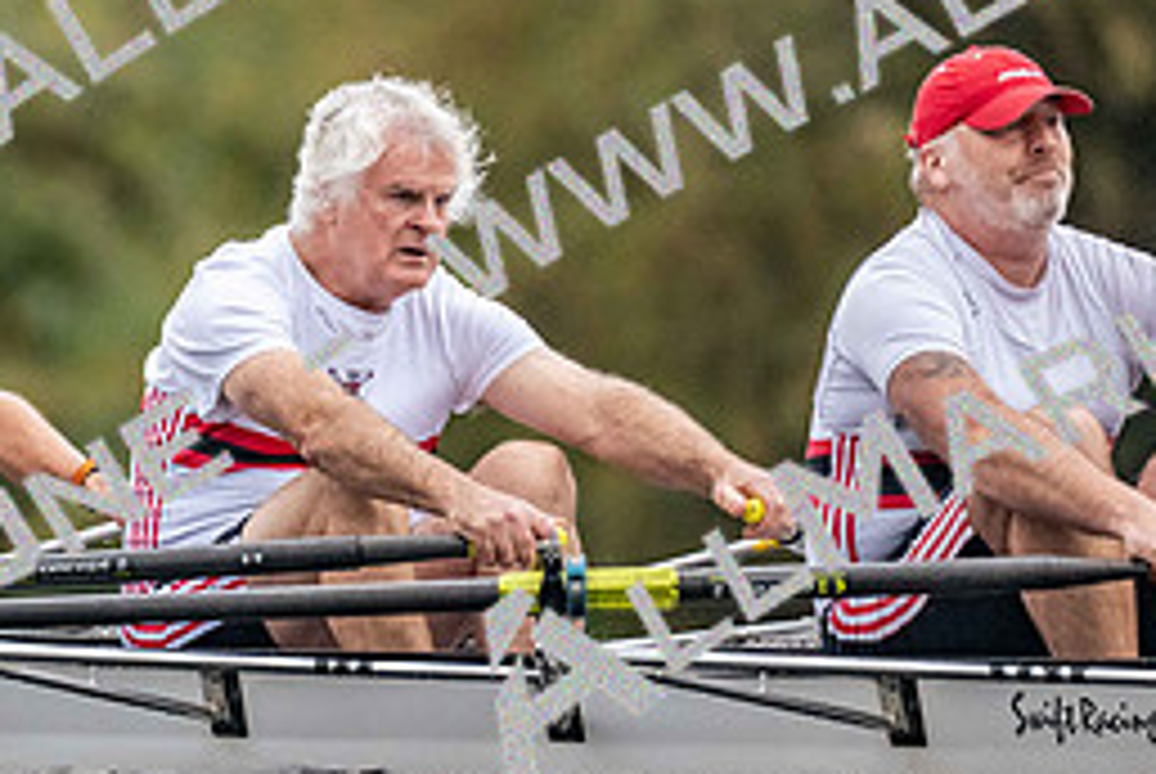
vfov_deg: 1.0
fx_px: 43463
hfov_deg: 1.5
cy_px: 376
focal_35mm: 1352
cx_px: 99
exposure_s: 1/2500
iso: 4000
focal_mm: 600
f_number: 4
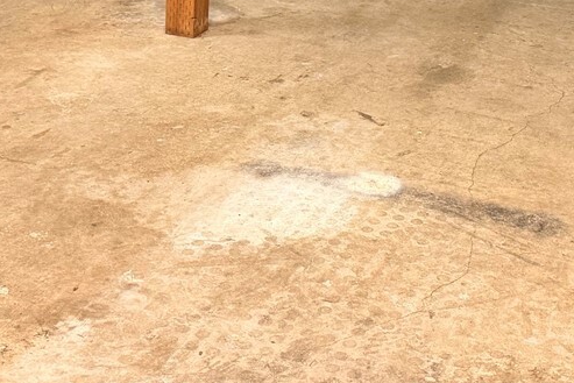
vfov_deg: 16.0
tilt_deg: -11.9
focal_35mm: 81
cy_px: -121
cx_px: 389
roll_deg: -3.1
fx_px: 1292
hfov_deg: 24.9
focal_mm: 6.76
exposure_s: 1/60
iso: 400
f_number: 1.78
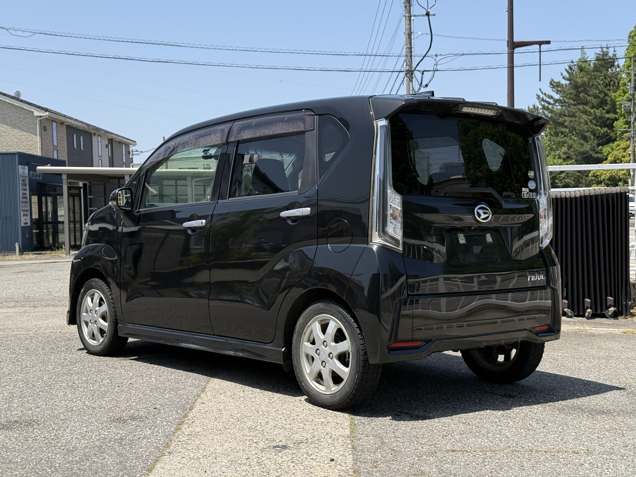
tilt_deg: -1.9
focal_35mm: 48
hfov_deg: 39.7
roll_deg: +0.7
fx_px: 882
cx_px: 318
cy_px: 238
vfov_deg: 30.3
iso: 100
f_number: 1.78
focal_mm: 6.76
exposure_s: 1/4098
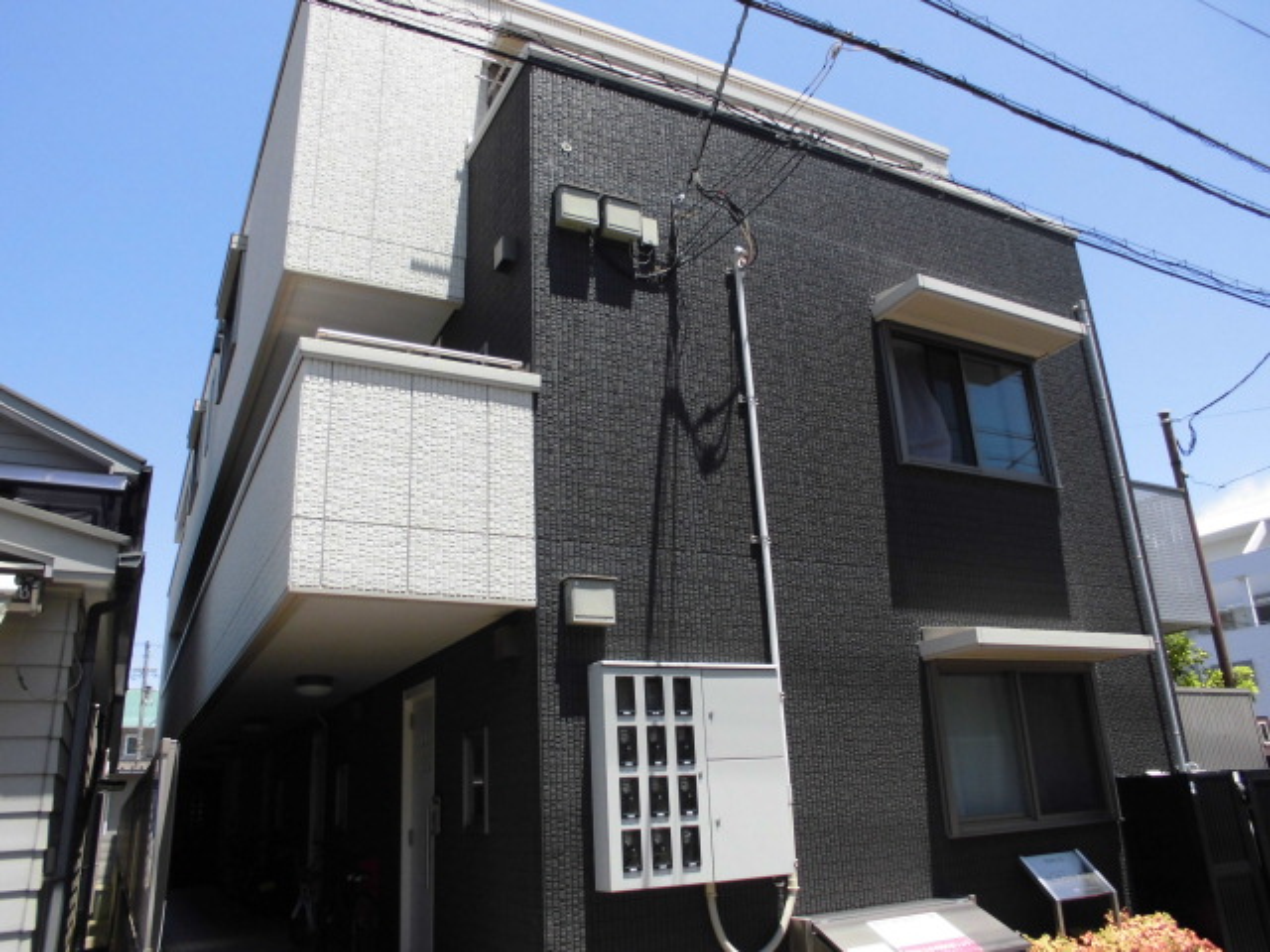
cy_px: 476
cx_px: 635
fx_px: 954
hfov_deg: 67.3
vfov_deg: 53.1
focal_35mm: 26
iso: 100
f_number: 3.5
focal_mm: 4.6
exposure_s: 1/400
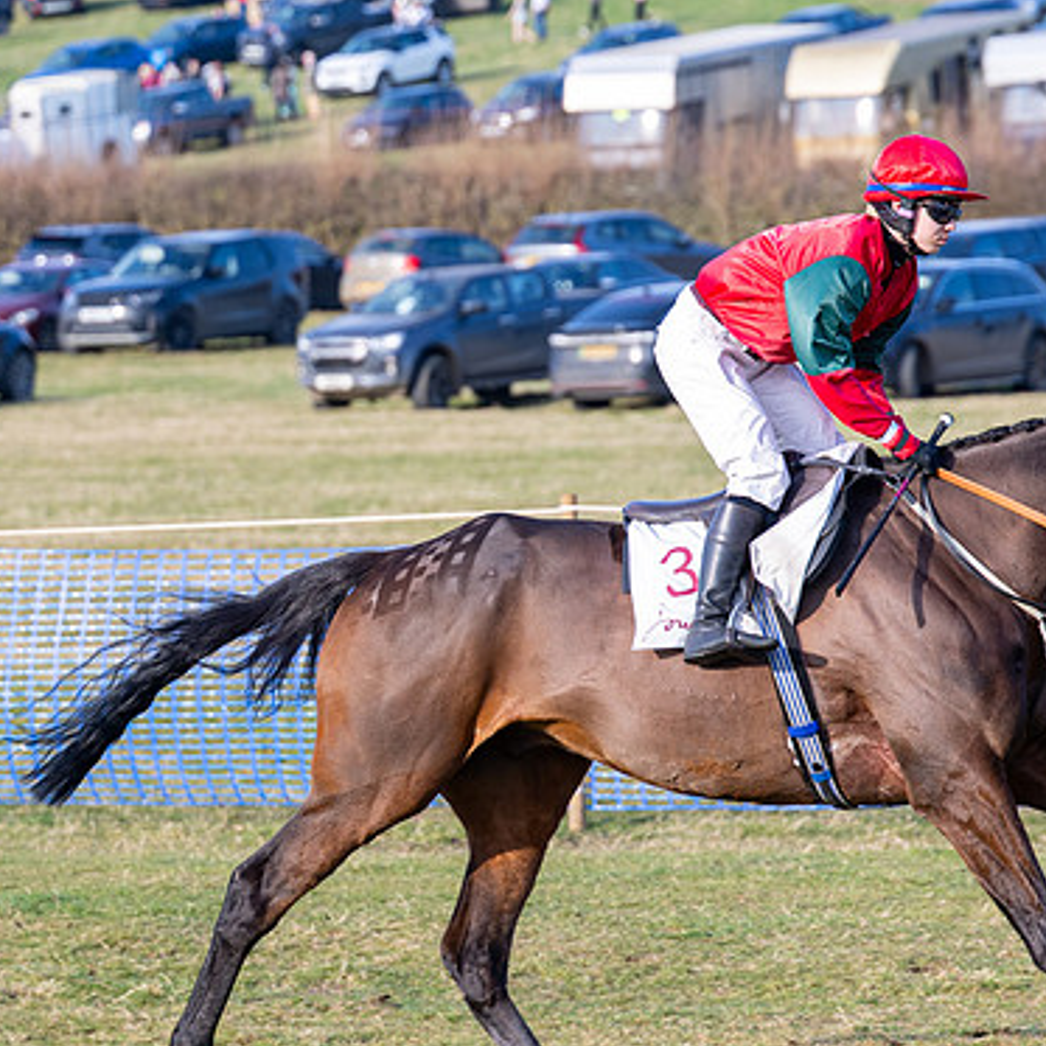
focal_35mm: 244
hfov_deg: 7.2
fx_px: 8342
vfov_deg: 7.2
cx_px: 606
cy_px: 565
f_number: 2.8
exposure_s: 1/800
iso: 125
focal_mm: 96
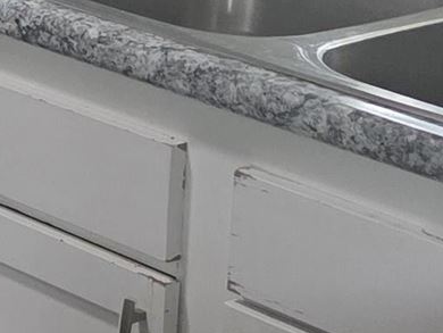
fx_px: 2318
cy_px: -347
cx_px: -754
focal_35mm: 181
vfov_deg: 7.8
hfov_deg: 9.3
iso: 125
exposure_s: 1/120
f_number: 1.7
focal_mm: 6.3
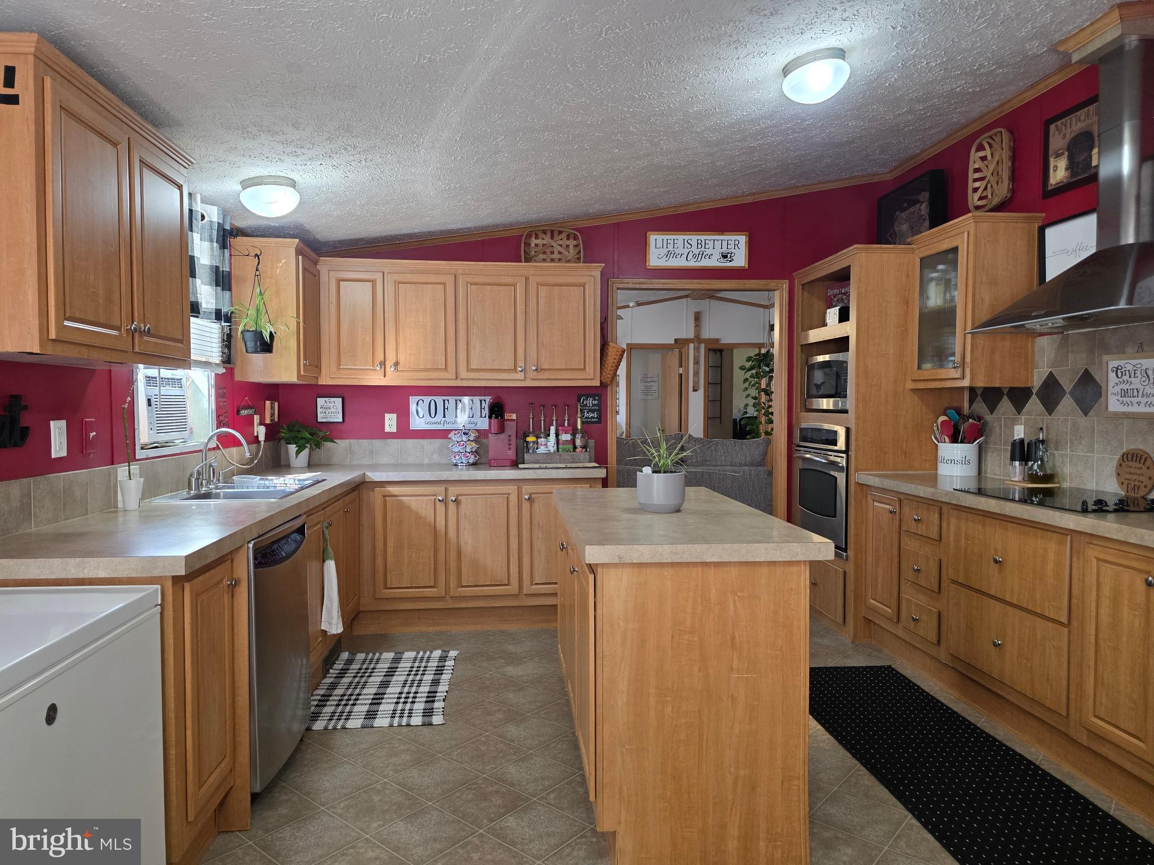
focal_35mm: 23
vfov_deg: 58.9
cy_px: 432
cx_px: 577
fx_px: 767
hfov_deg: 73.9
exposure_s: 1/120
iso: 250
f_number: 1.7
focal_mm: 6.3
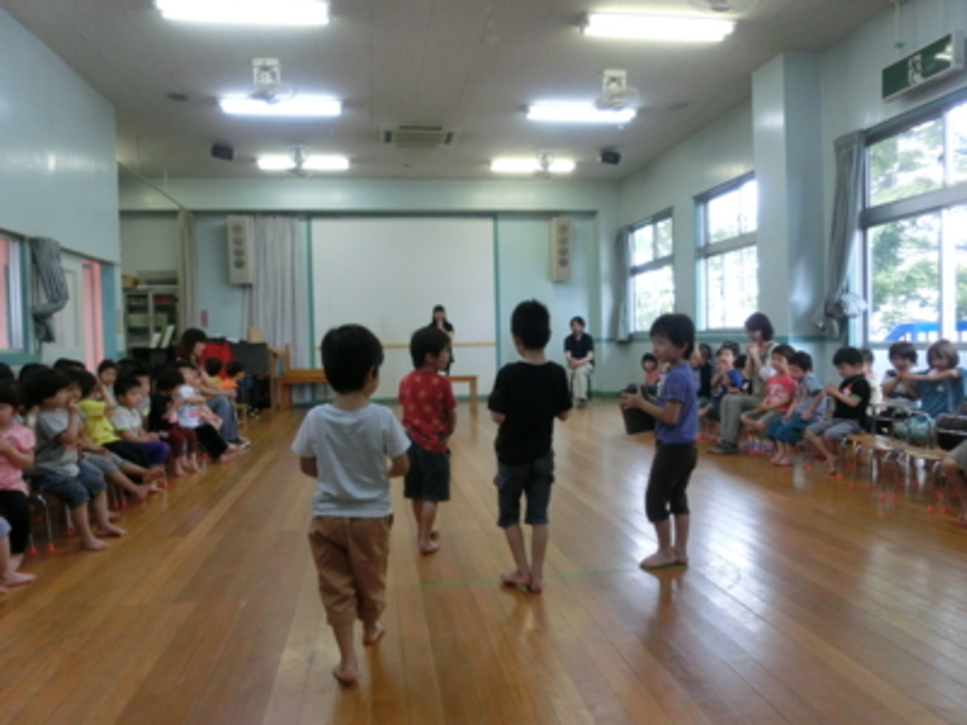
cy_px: 362
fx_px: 670
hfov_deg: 71.6
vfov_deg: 56.8
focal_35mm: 24
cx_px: 484
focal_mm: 4.24
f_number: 3
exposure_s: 1/125
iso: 320
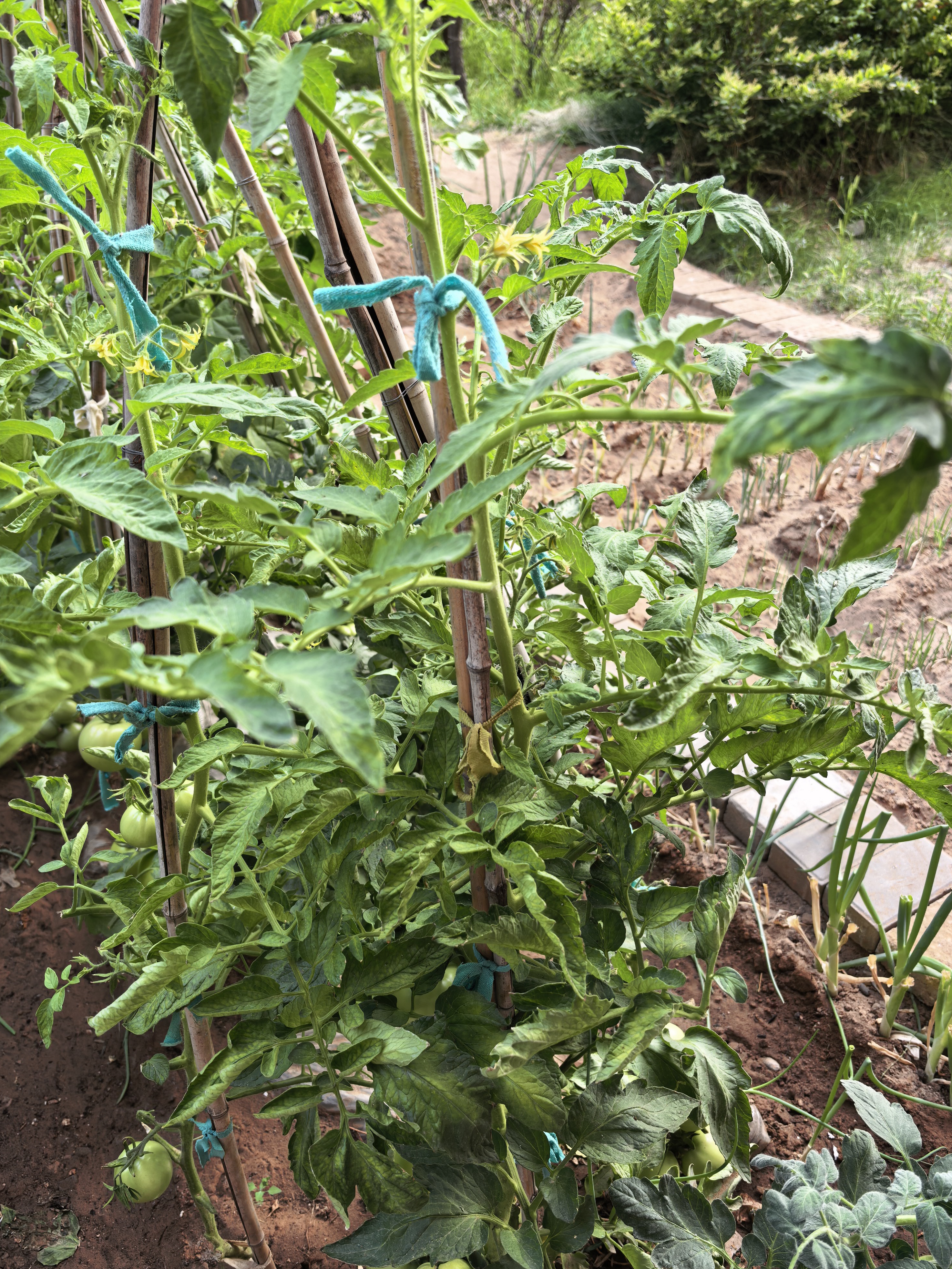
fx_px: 917
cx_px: 483
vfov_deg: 69.4
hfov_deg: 54.9
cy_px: 631
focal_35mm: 25
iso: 64
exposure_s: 1/100
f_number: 2
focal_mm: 6.98
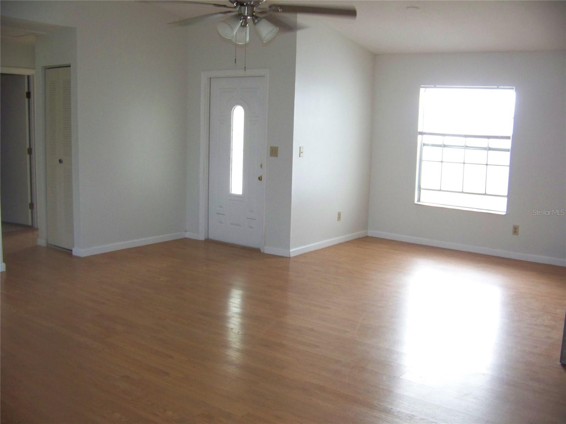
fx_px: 589
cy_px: 212
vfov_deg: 39.7
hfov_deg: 51.4
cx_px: 283
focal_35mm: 36
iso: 200
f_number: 2.8
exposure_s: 1/30
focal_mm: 5.85
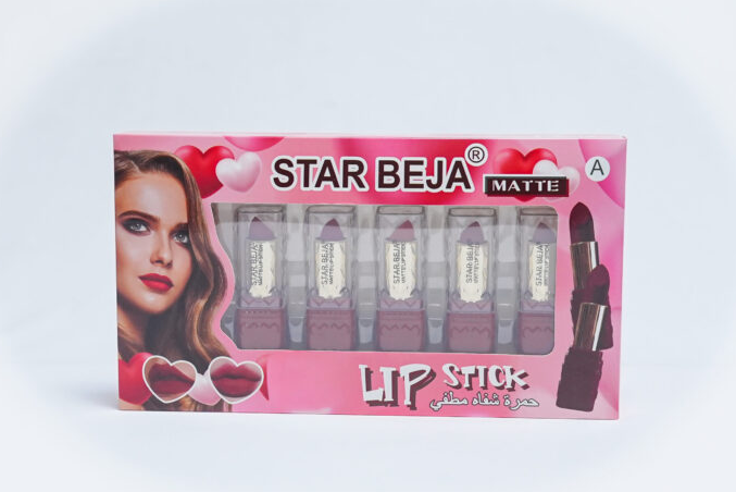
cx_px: 365
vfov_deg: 21.9
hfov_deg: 32.4
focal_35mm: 62
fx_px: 1268
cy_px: 243
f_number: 5
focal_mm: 40
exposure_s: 1/640
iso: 3200
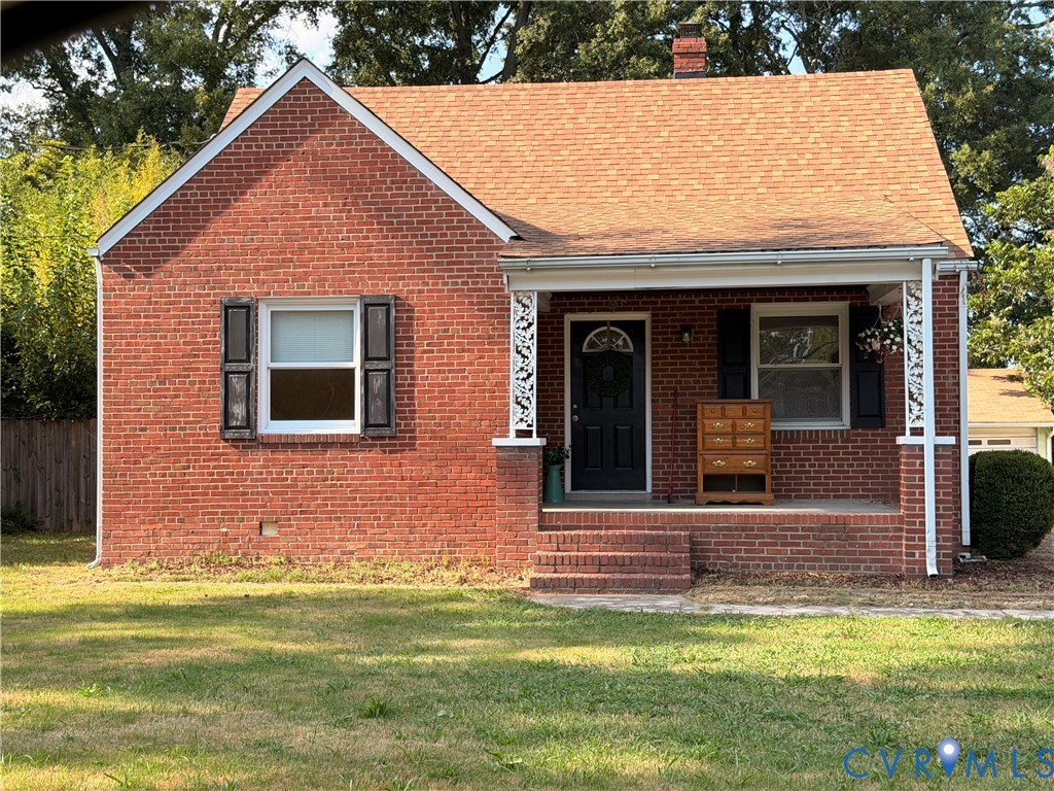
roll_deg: -0.5
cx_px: 527
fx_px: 1462
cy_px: 396
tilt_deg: +3.5
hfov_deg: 39.7
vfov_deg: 30.3
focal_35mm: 48
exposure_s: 1/1055
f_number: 1.78
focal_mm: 6.76
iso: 64
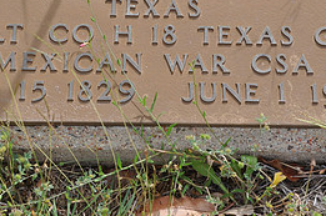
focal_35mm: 140
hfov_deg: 14.7
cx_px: 151
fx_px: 1265
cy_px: 4
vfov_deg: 9.7
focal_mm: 42
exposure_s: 1/200
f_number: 7.1
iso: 200
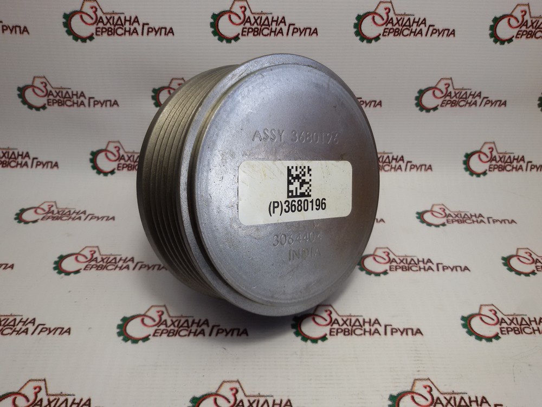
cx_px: 271
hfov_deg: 58.4
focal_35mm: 31
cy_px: 204
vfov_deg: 45.4
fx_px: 485
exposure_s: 1/107
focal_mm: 2.93
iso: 40
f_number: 2.4
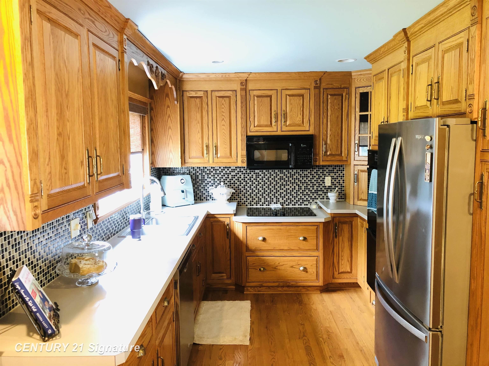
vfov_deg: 49.7
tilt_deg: -4.8
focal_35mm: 28
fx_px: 396
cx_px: 244
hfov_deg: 63.4
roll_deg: +1.8
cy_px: 183
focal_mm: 4
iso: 100
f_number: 1.8
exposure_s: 1/11
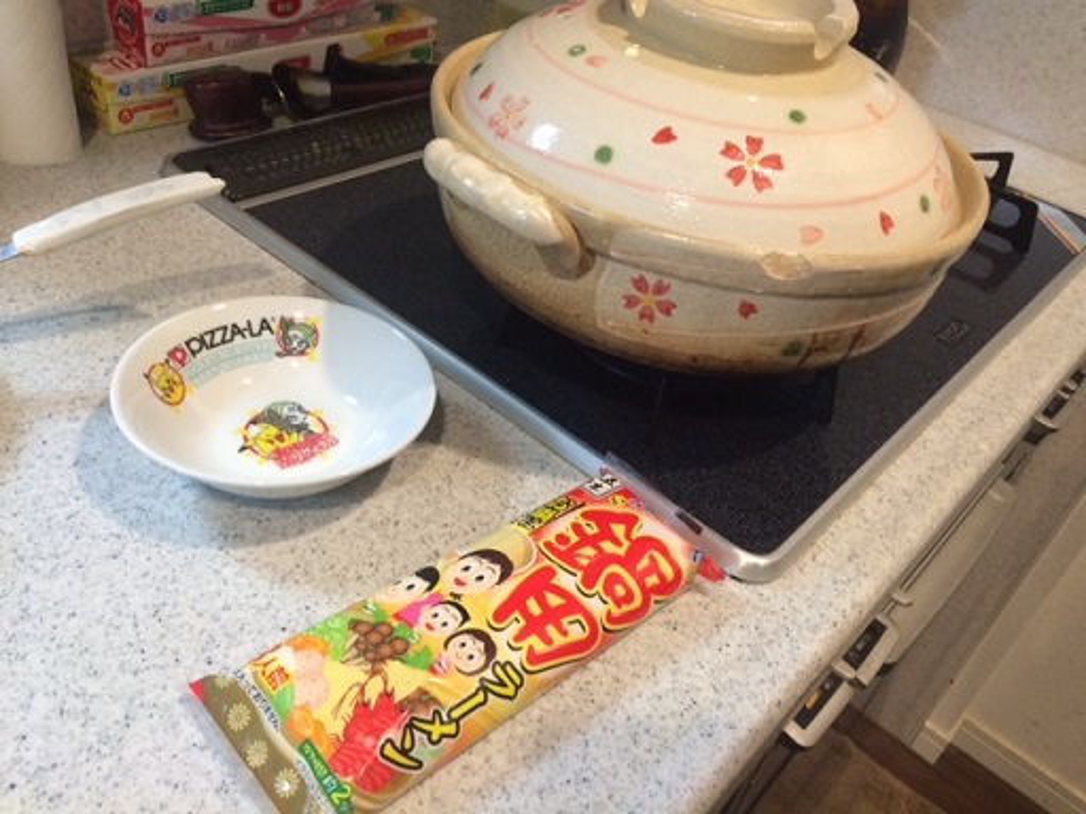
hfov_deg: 61.7
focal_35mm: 29
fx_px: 910
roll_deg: -9.5
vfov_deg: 48.2
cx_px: 543
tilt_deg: -38.8
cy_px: 407
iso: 125
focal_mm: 4.15
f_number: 2.2
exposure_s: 1/30
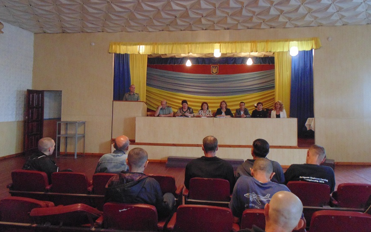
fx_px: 243
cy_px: 97
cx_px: 188
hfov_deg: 74.8
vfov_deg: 50.9
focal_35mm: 24
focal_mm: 4
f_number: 3.1
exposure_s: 1/10
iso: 400
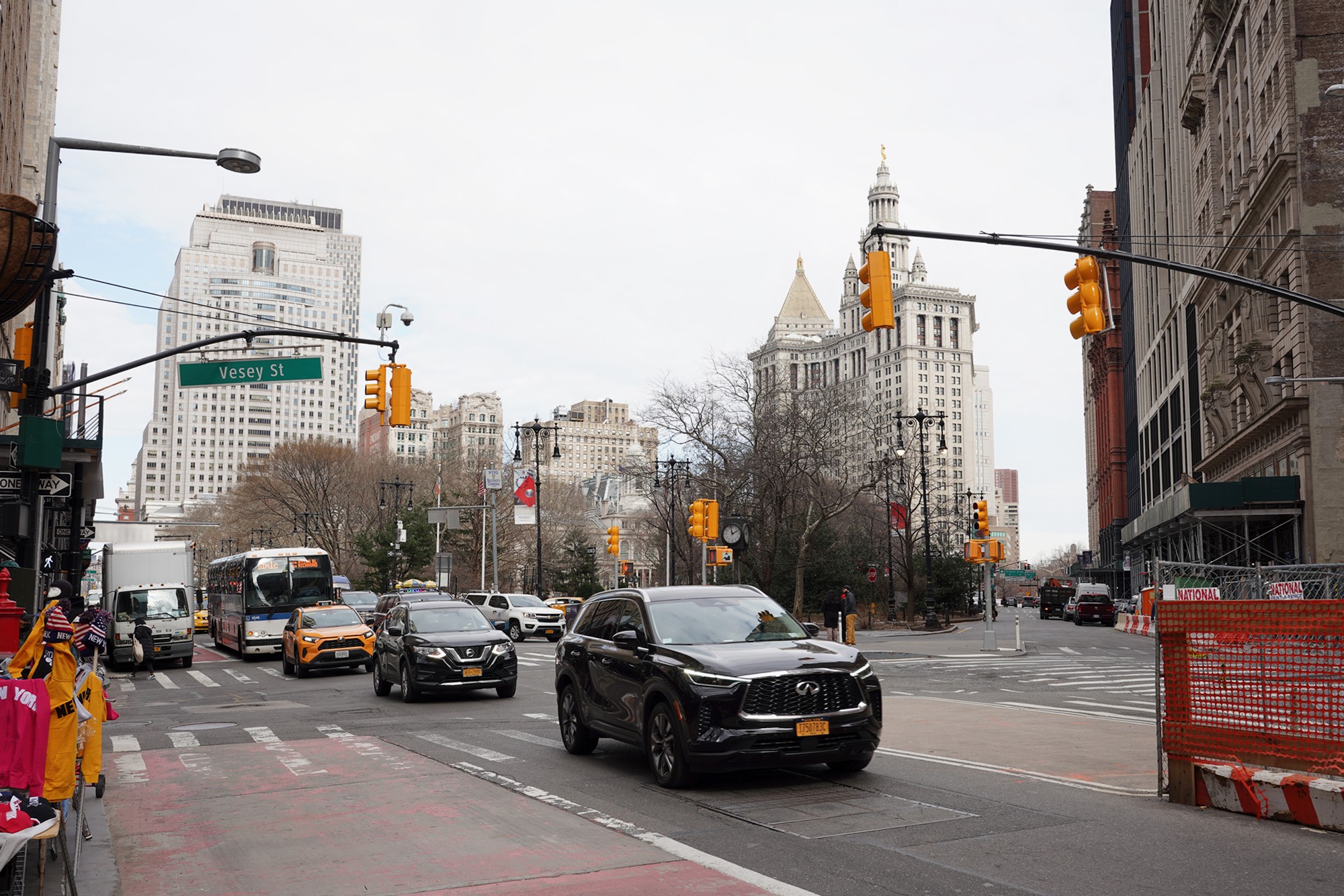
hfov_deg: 58.7
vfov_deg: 41.1
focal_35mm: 32
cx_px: 672
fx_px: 1195
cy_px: 448
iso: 100
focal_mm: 32
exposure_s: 1/100
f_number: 8
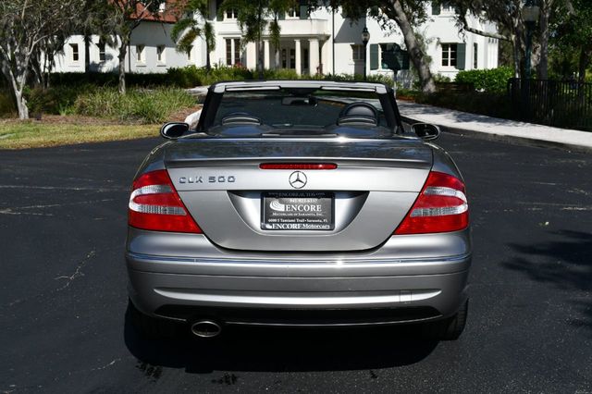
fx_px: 937
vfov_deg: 23.8
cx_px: 296
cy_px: 197
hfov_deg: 35.1
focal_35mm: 57
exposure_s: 1/400
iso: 100
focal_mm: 38
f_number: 10
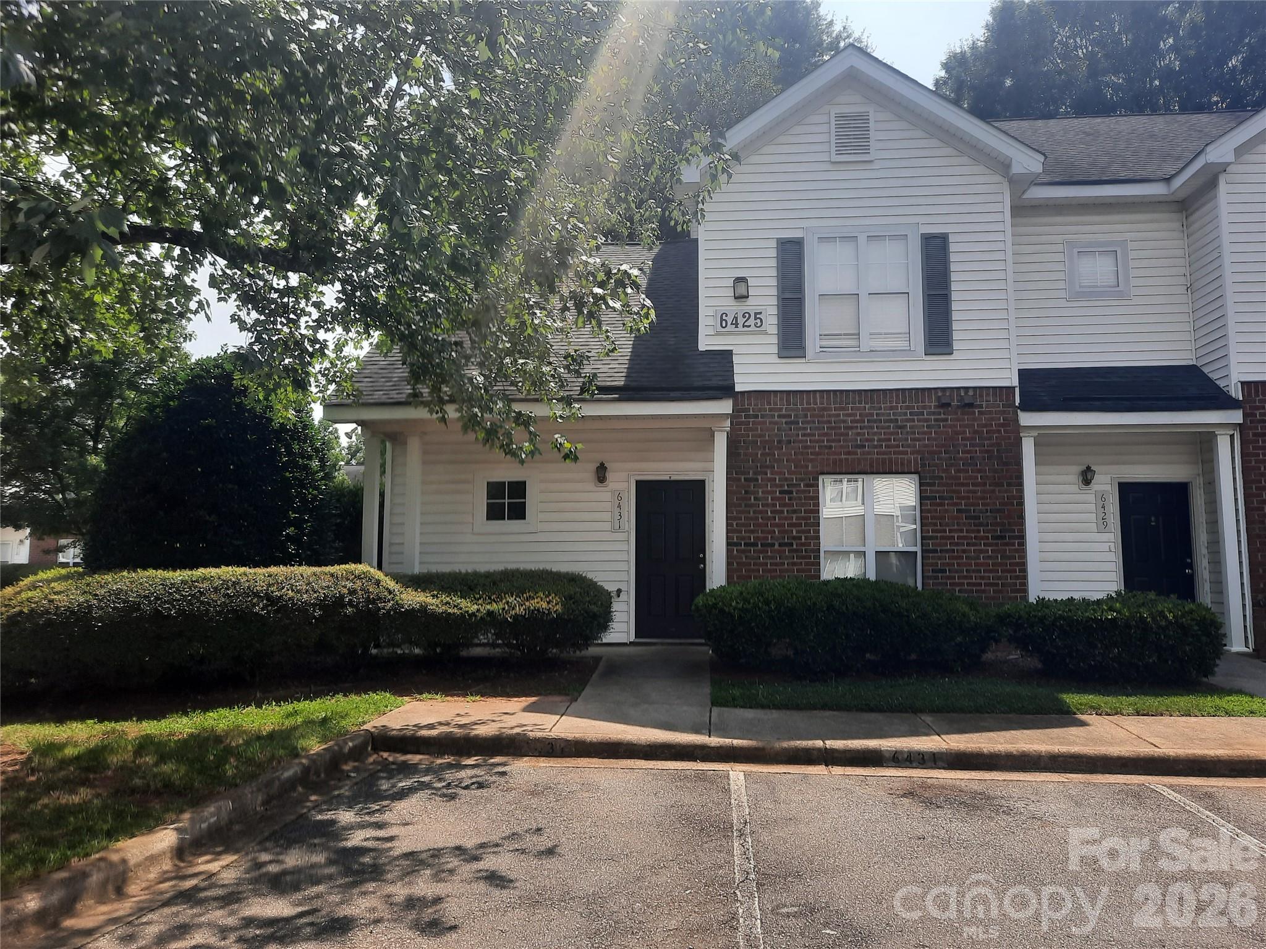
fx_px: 914
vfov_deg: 54.9
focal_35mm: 25
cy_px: 474
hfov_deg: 69.4
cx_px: 633
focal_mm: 4.6
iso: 32
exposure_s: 1/554
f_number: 2
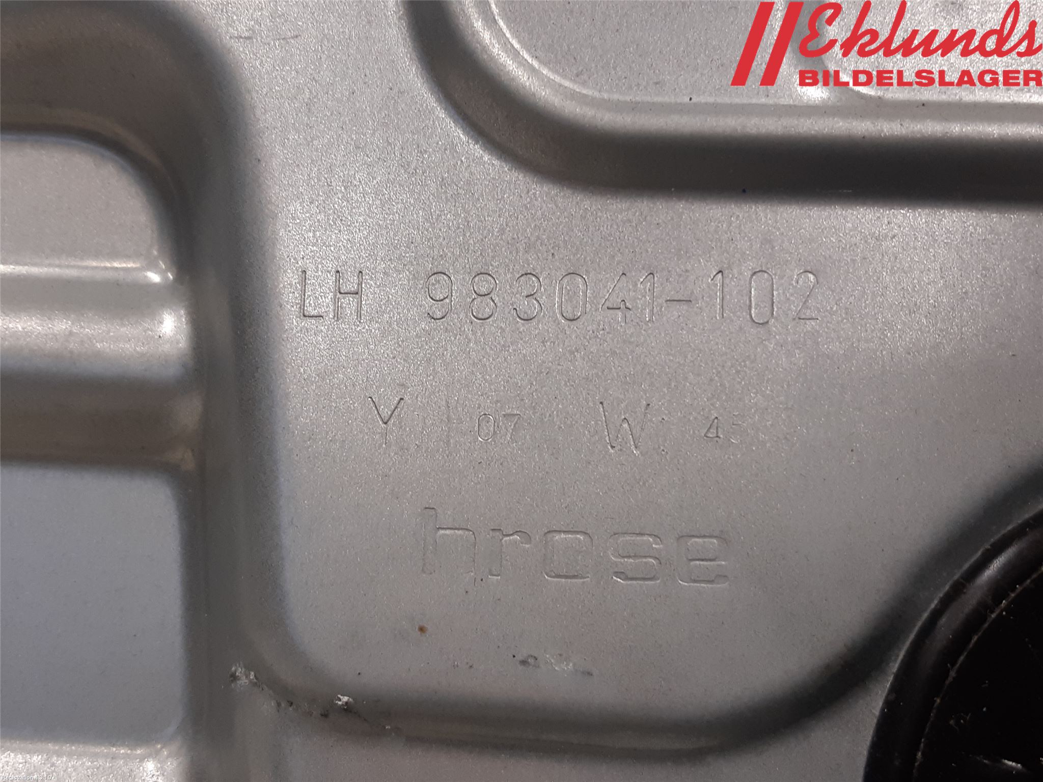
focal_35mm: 26
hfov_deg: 67.3
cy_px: 391
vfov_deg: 53.1
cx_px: 522
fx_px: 783
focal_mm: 3.93
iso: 80
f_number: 1.7
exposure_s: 1/50
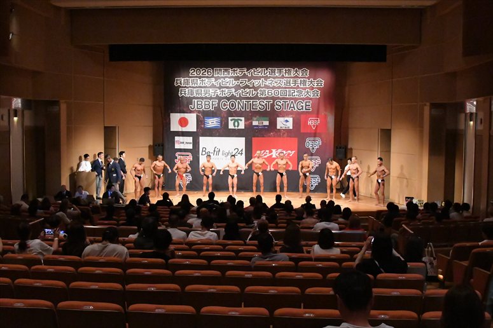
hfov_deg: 46.4
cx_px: 246
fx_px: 575
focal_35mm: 42
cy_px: 164
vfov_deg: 31.9
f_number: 5.6
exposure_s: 1/400
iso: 16000
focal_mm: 28
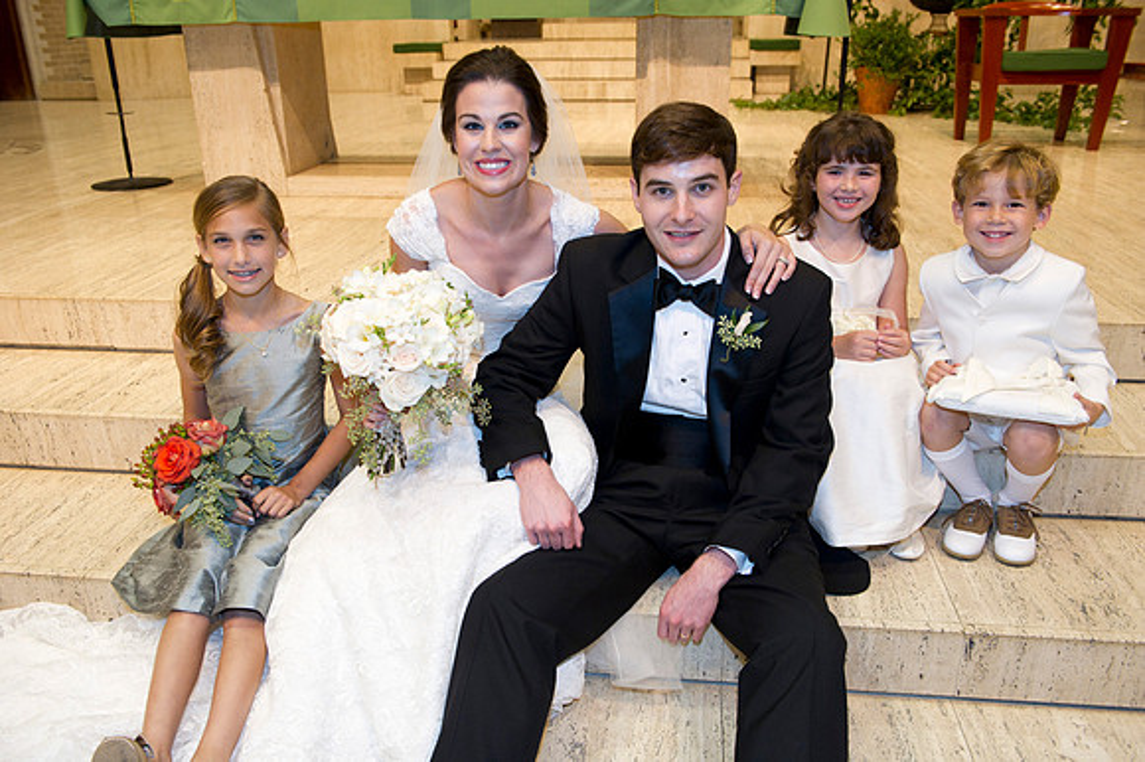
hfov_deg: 63.7
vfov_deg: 44.9
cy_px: 381
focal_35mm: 29
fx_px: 922
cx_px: 572
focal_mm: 29
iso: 1600
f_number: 5
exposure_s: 1/80
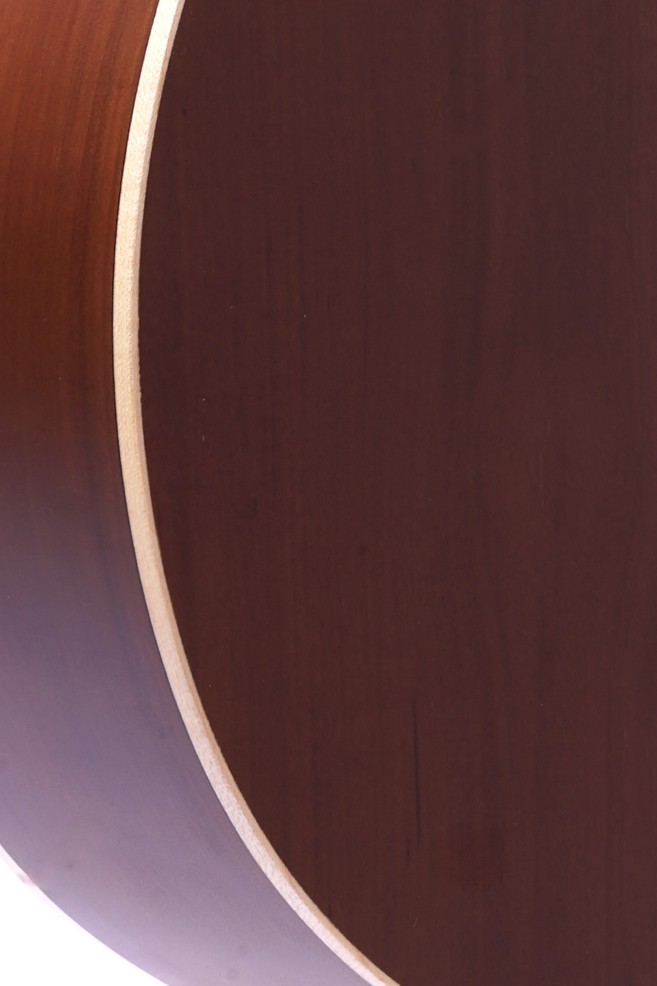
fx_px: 6159
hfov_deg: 6.0
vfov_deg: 9.0
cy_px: -341
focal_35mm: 225
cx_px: 961
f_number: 22
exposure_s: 1/50
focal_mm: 63
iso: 100
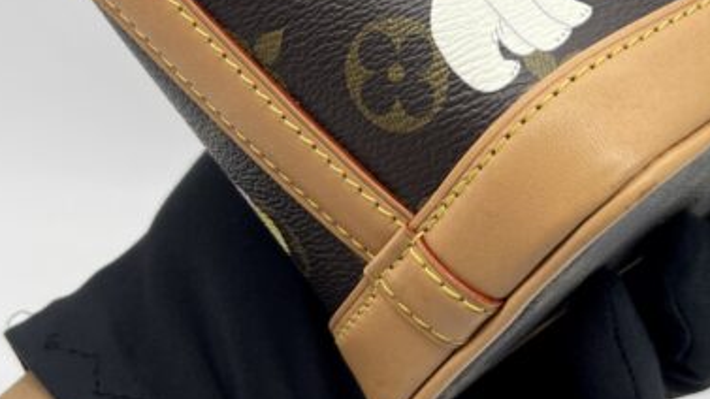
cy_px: 32
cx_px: 514
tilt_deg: -25.7
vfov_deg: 15.5
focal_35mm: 77
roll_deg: +0.7
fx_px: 1450
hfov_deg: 27.2
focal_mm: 5.7
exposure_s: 1/107
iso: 32
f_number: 1.5
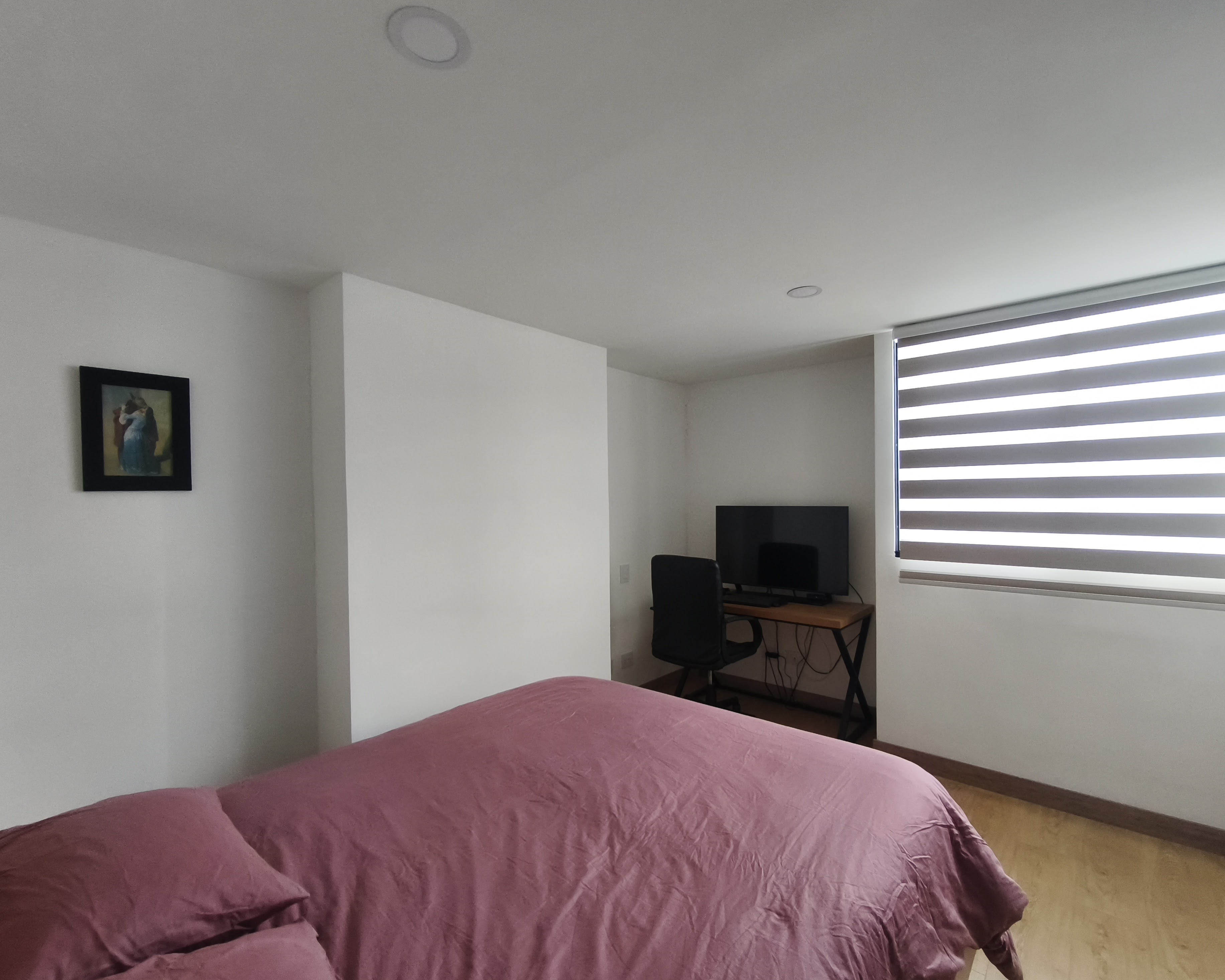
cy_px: 497
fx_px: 580
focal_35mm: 16
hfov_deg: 93.1
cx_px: 637
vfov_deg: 80.4
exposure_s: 1/60
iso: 200
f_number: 2.2
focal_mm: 1.91
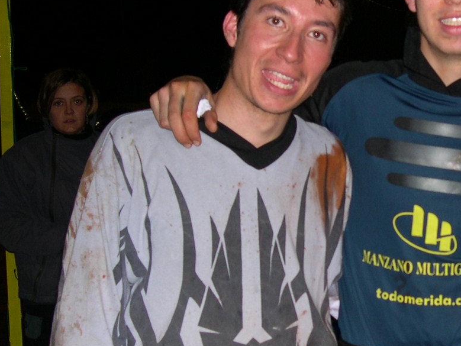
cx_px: 408
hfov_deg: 24.4
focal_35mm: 78
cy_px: 167
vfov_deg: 18.9
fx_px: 1039
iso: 100
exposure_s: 1/60
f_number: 2.8
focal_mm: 8
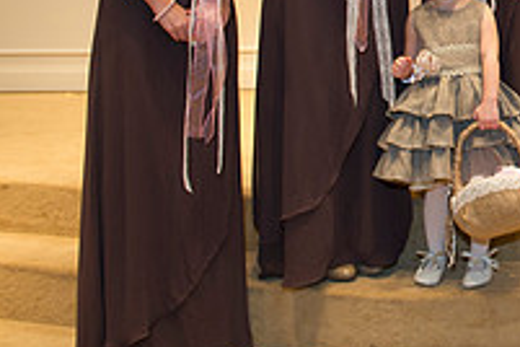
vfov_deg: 17.1
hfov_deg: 23.2
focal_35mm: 78
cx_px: 665
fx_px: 1127
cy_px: -10
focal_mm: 27
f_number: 4
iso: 1250
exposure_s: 1/100
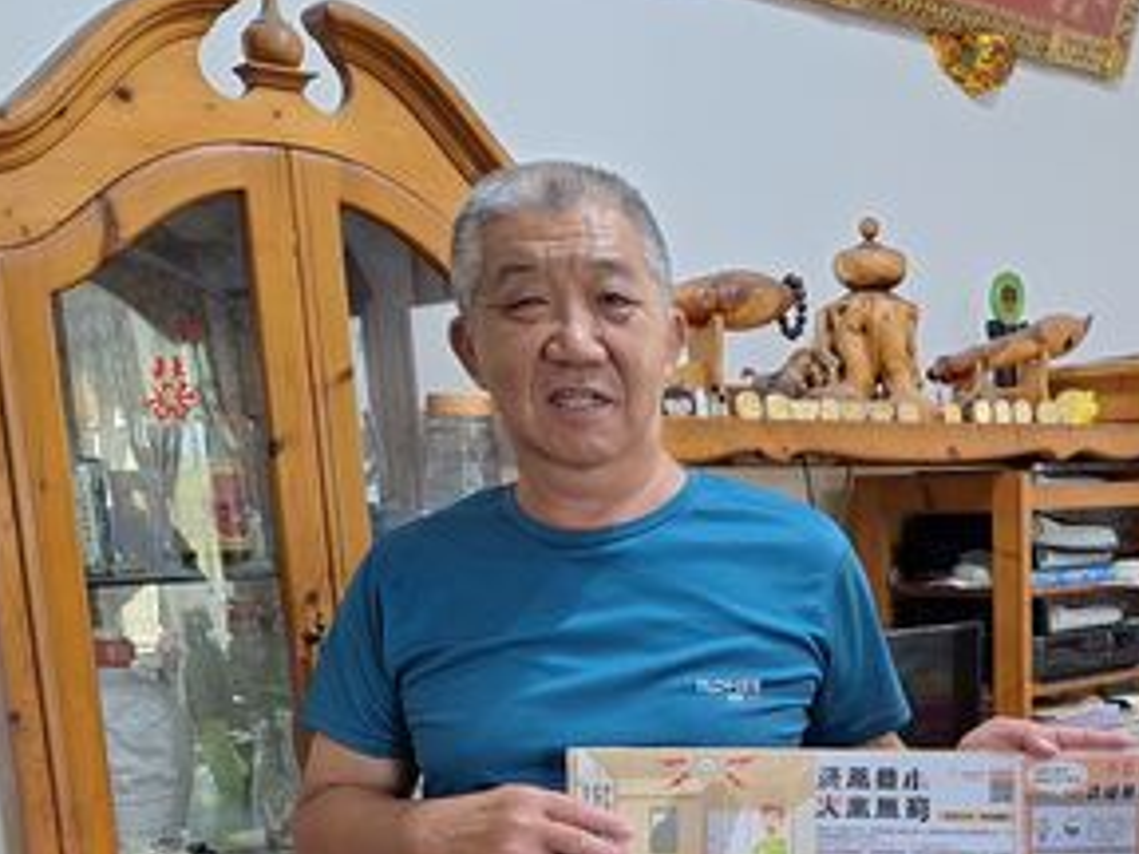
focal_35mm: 48
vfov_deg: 28.3
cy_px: 862
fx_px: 1579
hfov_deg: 37.9
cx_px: 945
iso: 200
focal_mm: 5.54
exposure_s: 1/40
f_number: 1.8
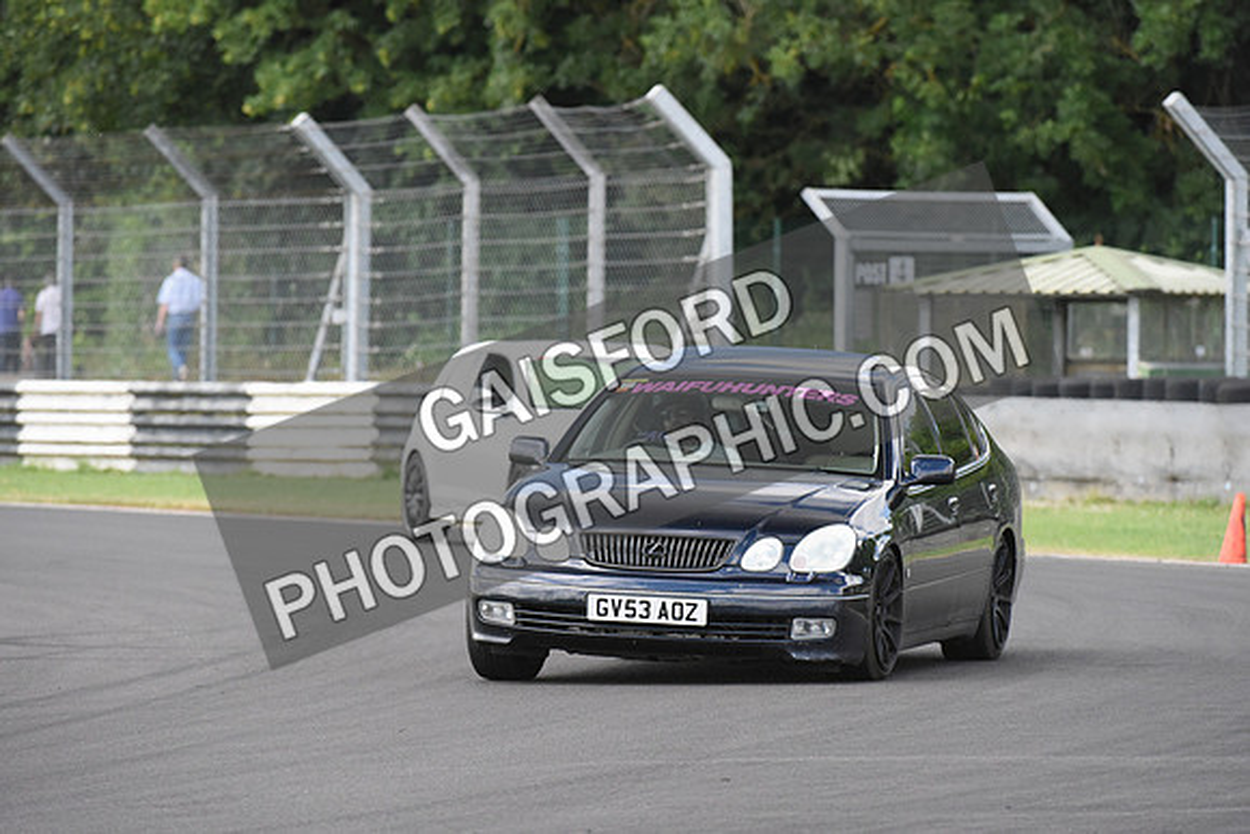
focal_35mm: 350
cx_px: 625
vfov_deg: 3.9
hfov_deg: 5.9
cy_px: 417
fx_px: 12155
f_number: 7.1
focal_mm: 350
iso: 5000
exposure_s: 1/1000
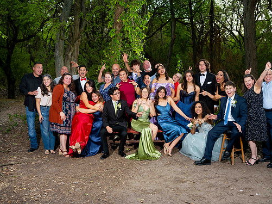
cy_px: 105
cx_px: 151
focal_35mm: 39
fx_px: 306
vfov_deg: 36.8
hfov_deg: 47.8
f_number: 3.2
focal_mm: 35
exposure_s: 1/200
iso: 160
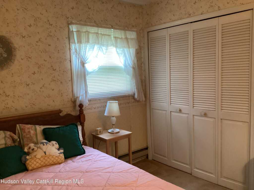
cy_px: 95
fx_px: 227
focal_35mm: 31
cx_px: 127
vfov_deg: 45.4
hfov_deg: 58.4
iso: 320
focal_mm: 3.3
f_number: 2.4
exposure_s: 1/40
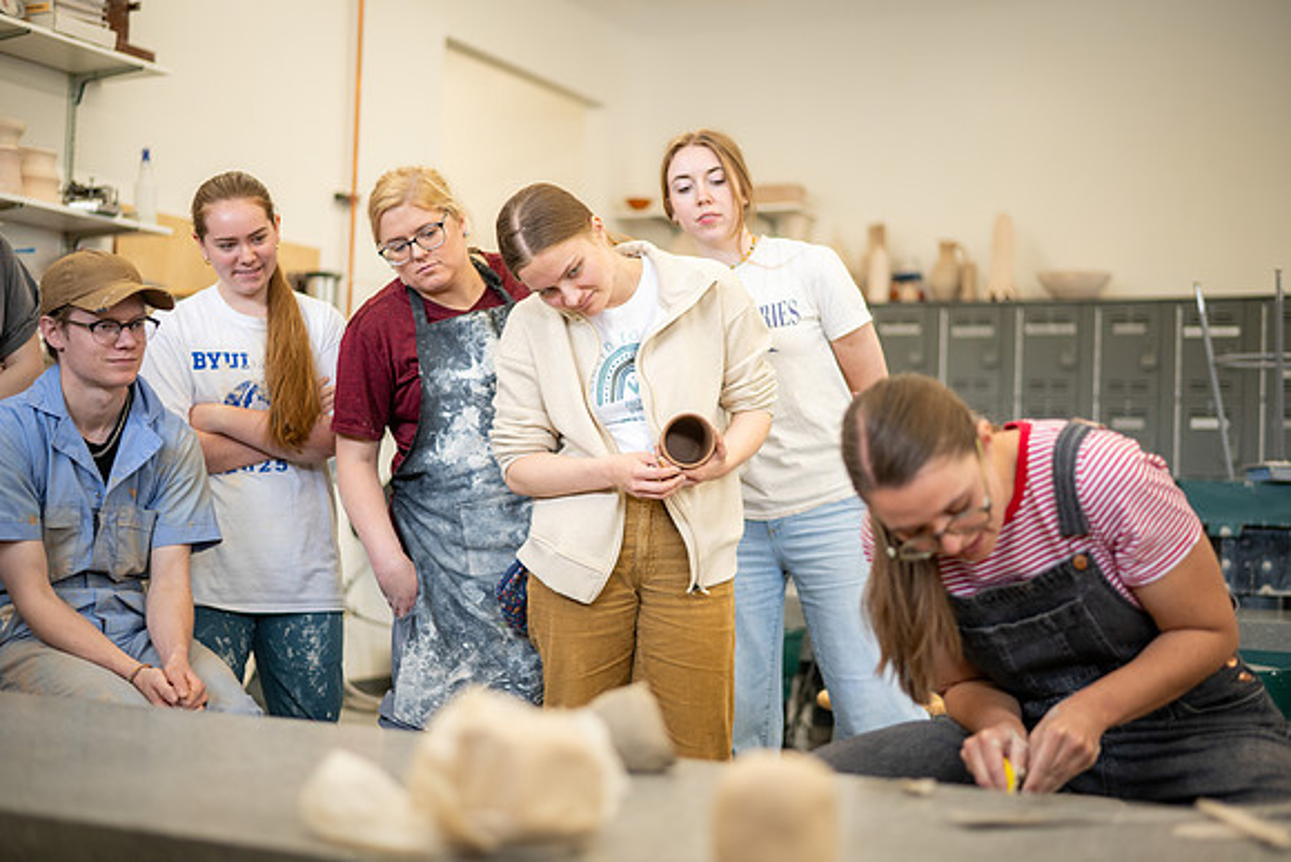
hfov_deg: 39.6
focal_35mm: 50
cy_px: 431
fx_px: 1793
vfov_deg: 27.0
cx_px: 646
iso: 400
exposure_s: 1/320
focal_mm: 50
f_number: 1.8
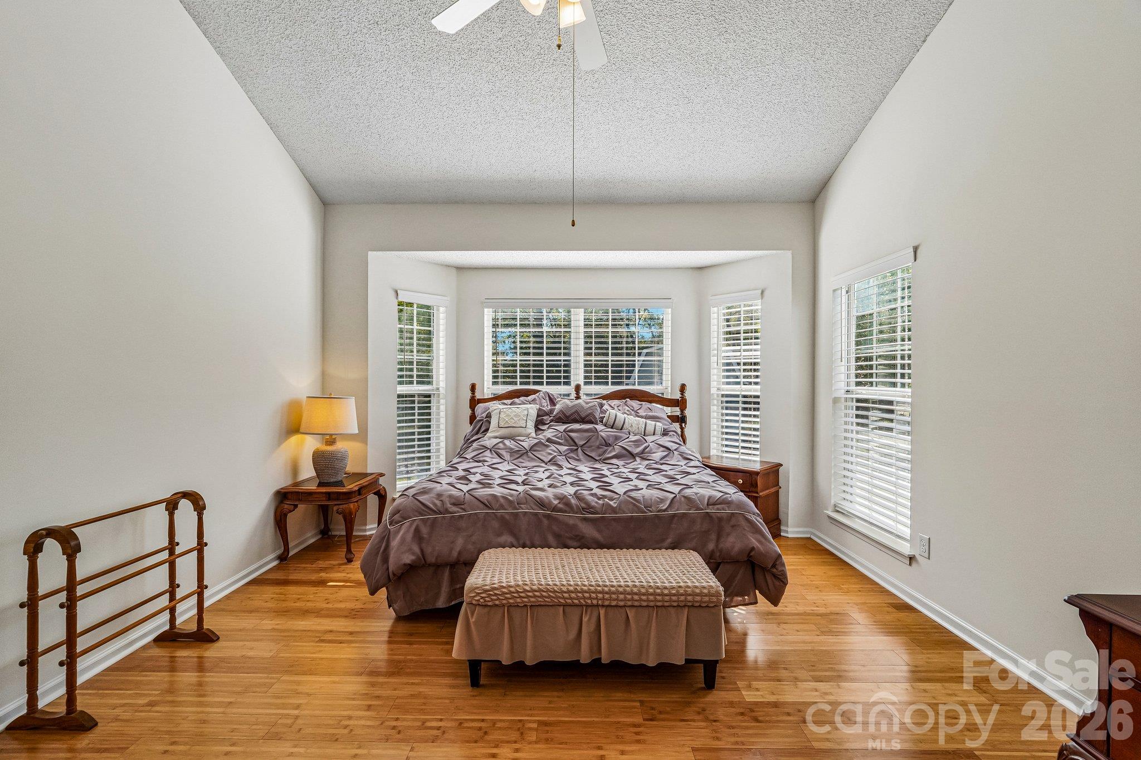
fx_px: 475
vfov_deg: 77.3
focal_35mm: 15
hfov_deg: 100.4
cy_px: 380
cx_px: 570
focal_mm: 10
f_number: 8
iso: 125
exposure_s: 1/30
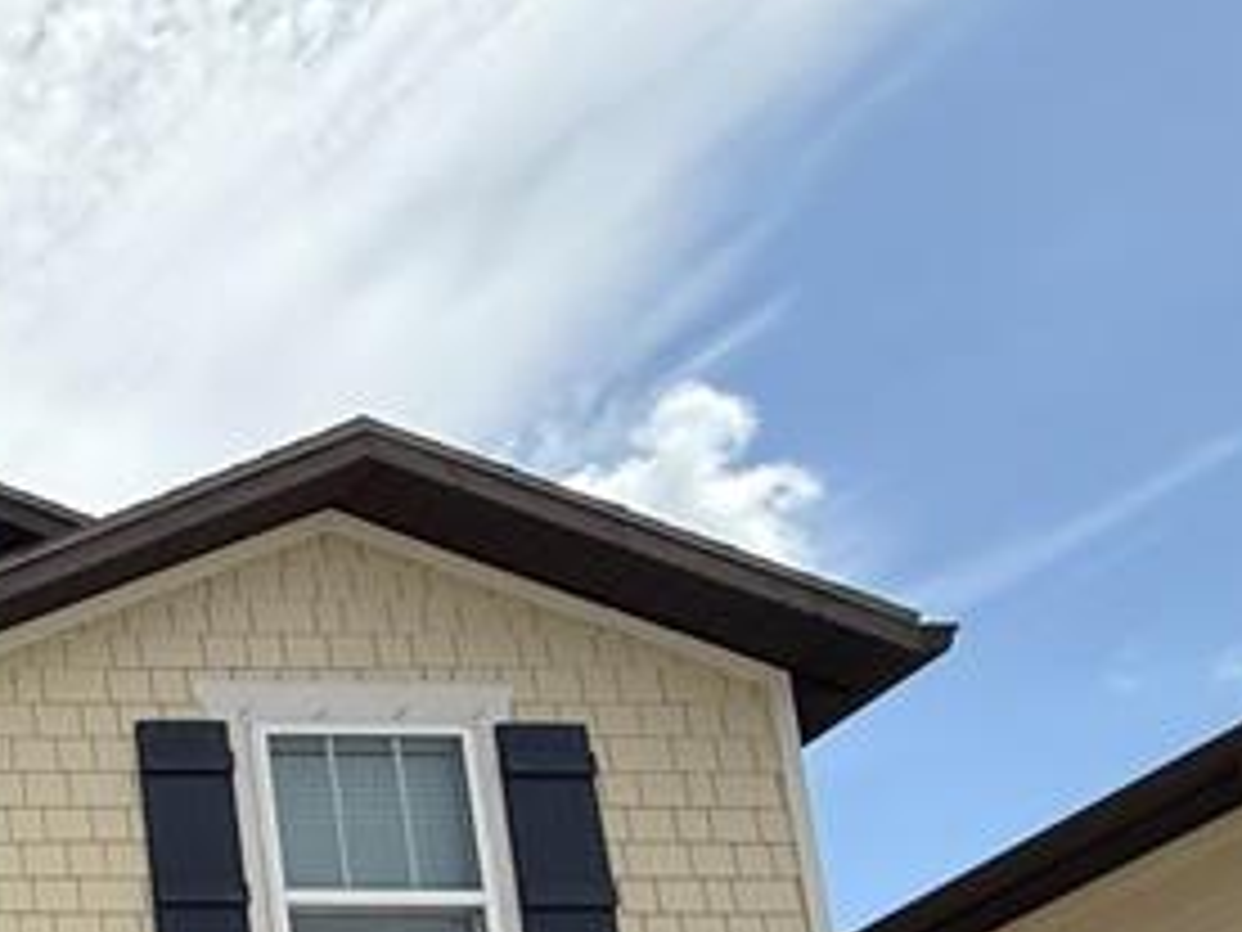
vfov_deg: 22.5
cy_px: 1436
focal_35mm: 52
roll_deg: +1.1
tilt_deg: +11.5
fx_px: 1866
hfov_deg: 25.4
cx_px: -711
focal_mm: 2.22
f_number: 2.2
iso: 50
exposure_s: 1/1698
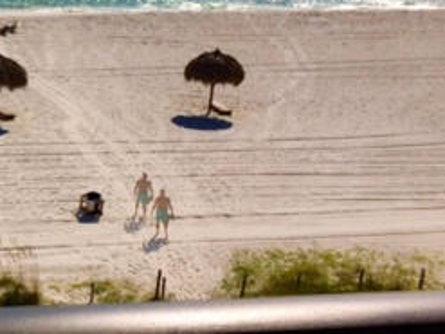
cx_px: -119
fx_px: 964
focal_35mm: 75
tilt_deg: -18.3
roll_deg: -1.1
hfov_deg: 23.3
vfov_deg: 19.6
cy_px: 116
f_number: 2.2
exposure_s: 1/10309
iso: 32
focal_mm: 4.15
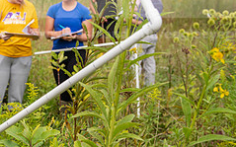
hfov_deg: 21.3
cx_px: -6
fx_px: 604
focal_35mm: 94
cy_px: 55
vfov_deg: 13.9
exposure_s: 1/500
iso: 100
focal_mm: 38
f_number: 3.5
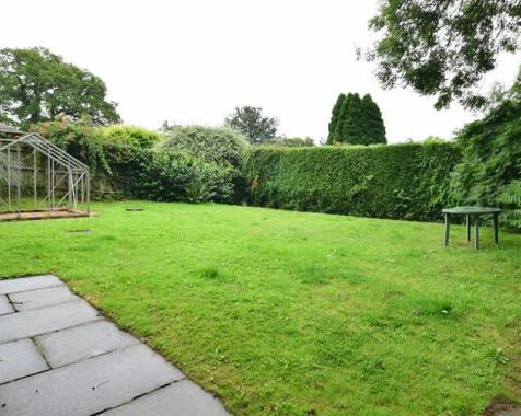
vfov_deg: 62.1
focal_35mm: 22
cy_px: 181
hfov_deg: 74.2
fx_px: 344
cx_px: 278
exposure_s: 1/60
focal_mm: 11.5
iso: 320
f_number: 16
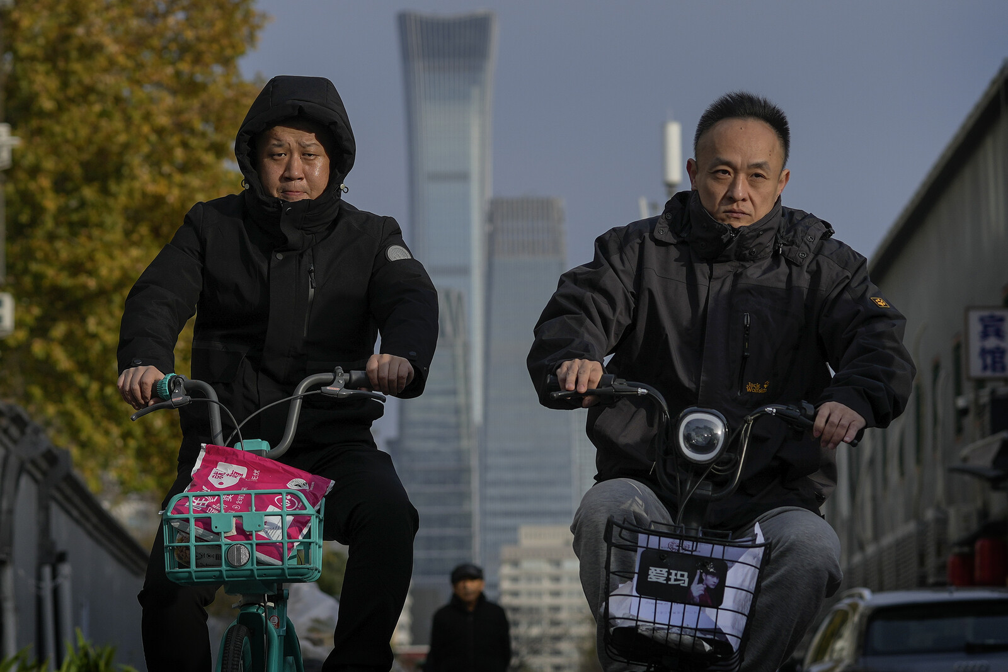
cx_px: 504
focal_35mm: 127
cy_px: 336
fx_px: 3556
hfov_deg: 16.1
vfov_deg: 10.8
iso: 100
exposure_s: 1/1250
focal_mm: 85
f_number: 4
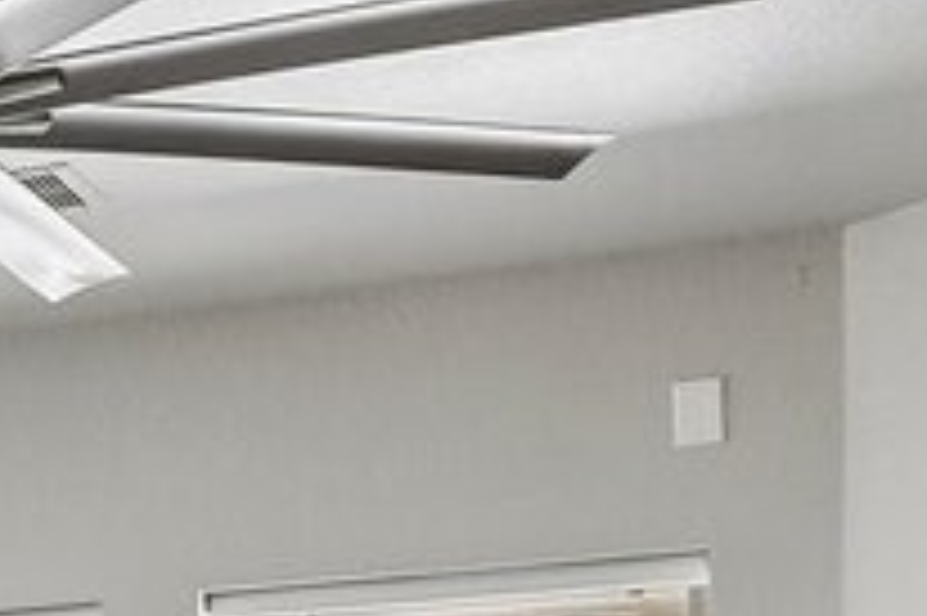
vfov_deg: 10.2
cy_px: 1106
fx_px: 3242
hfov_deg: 13.0
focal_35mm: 126
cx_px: -1184
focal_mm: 16
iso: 200
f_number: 8
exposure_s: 1/30
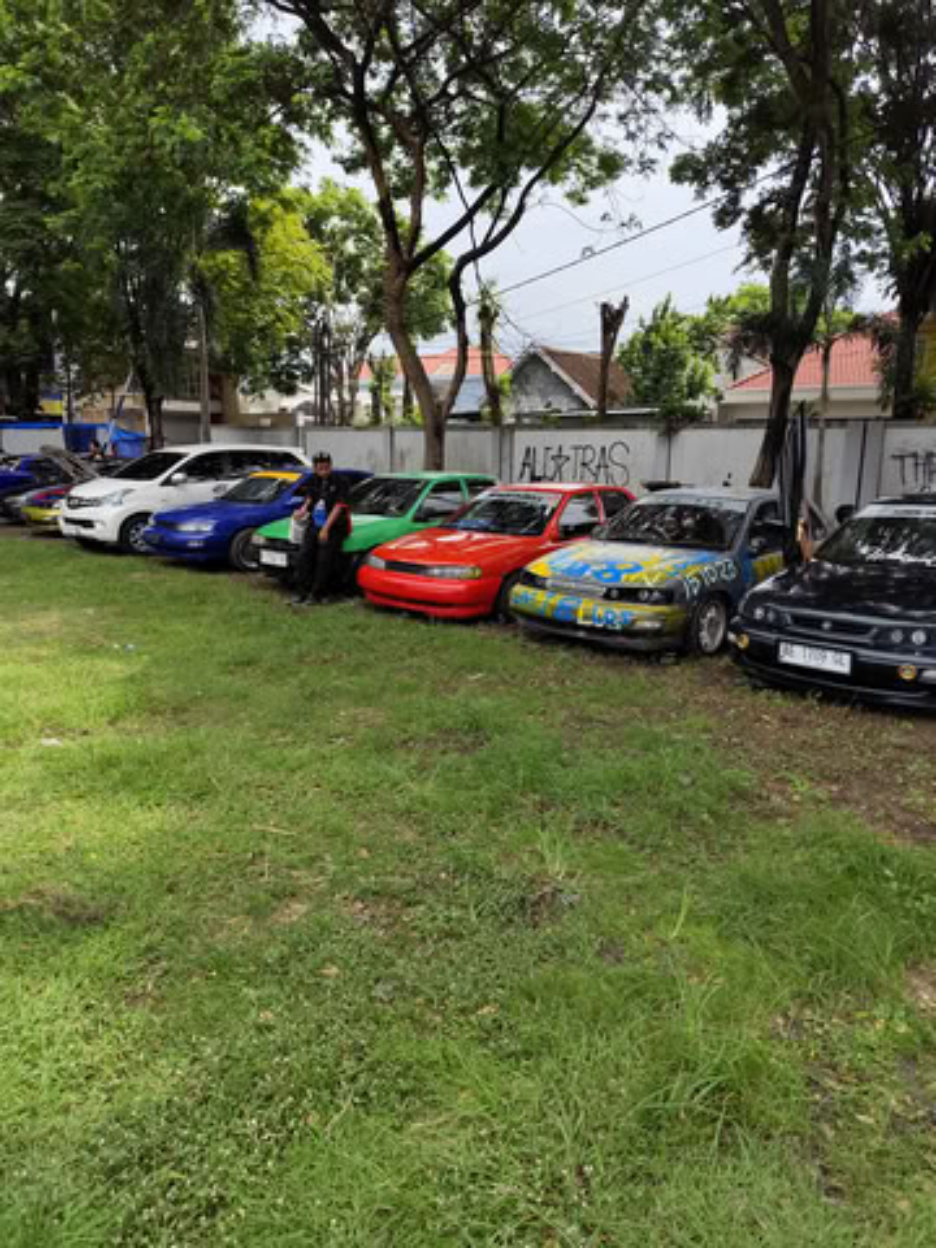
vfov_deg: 73.9
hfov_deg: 58.9
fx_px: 829
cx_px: 468
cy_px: 624
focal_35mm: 23
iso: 50
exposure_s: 1/1282
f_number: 1.65
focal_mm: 6.19
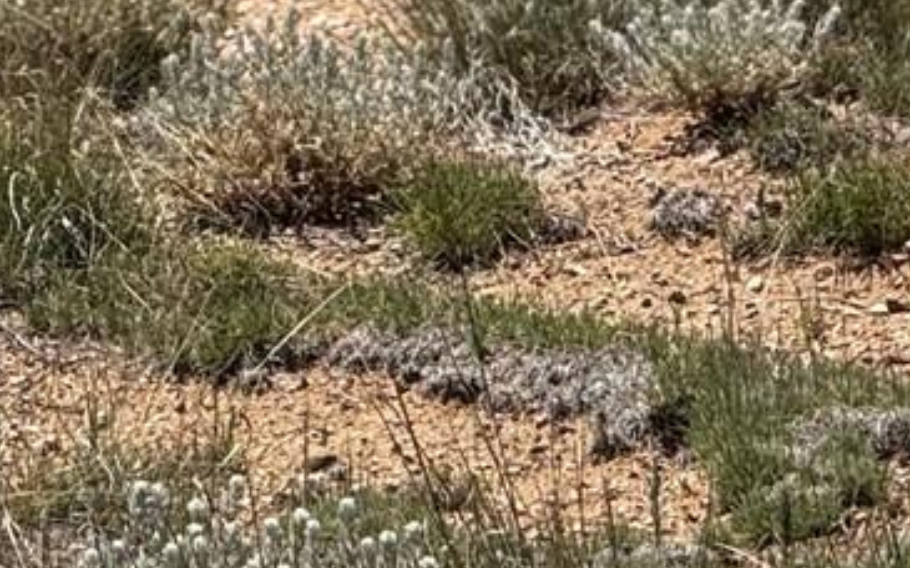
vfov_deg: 2.4
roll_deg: +2.1
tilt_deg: -6.5
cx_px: 307
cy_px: 90
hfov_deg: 3.8
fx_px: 13812
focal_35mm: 557
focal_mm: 15.66
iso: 50
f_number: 2.8
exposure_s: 1/1167
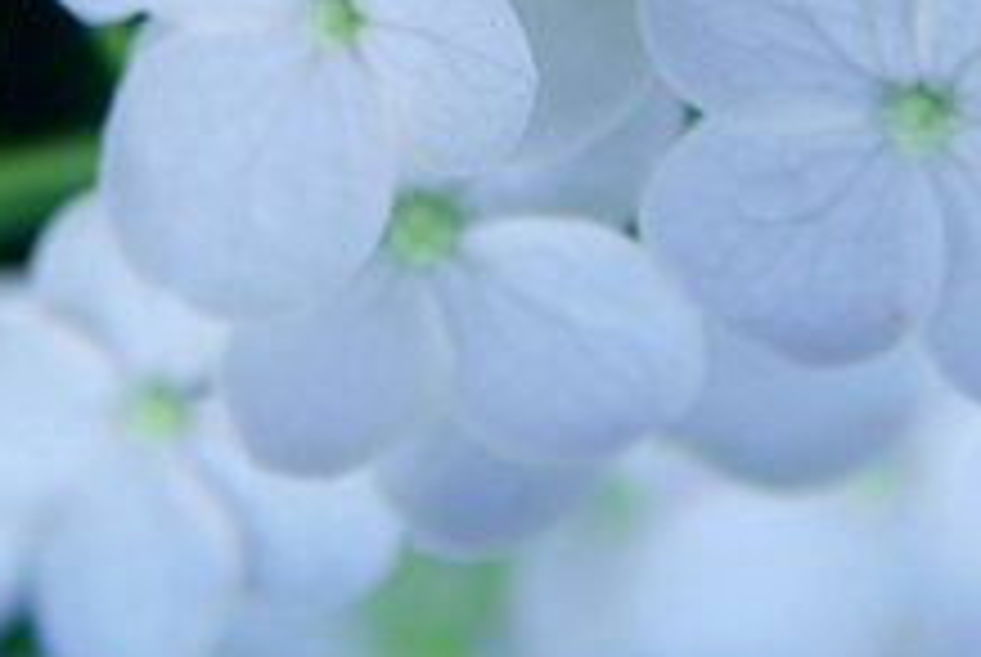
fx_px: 6740
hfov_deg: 8.3
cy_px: 115
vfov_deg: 5.6
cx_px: 702
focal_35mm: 247
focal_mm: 70
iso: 200
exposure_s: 1/160
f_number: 5.6
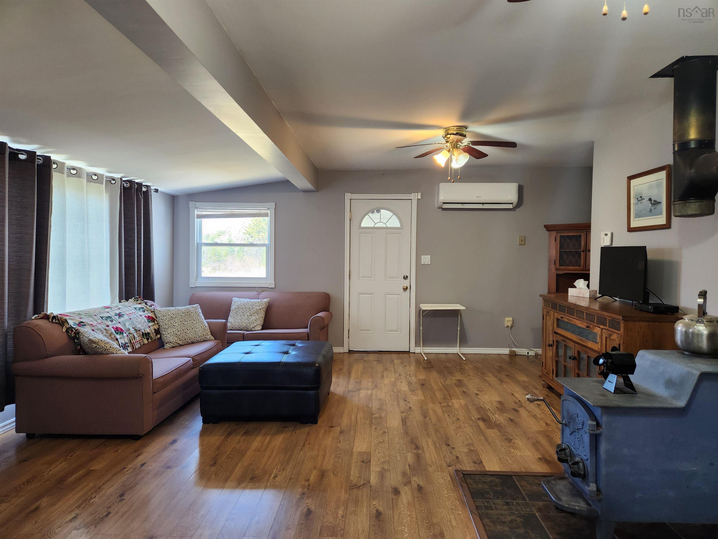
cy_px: 270
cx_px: 359
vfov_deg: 58.9
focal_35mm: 23
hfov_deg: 73.9
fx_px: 477
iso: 200
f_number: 1.8
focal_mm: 5.4
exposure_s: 1/120
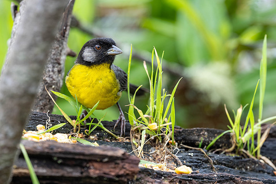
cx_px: 129
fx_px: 5936
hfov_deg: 2.7
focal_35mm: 775
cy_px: 108
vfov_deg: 1.8
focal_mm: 400
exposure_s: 1/400
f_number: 3.5
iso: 110
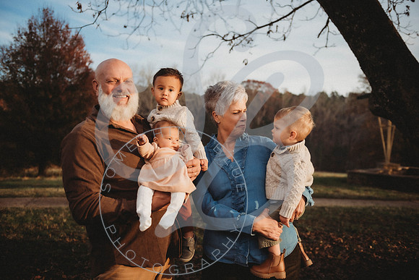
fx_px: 419
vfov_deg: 36.9
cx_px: 210
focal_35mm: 36
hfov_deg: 53.1
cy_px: 140
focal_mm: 36
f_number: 2.8
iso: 100
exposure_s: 1/500
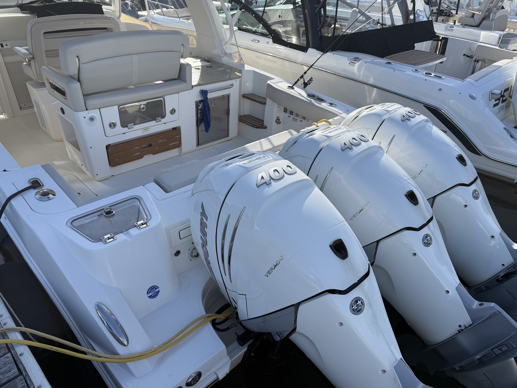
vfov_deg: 56.8
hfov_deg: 71.6
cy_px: 194
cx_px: 258
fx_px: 358
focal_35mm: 24
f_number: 1.78
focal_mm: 6.76
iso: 80
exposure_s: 1/3425
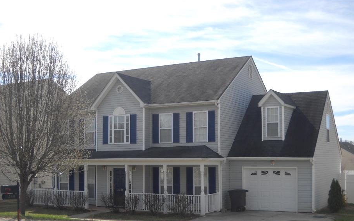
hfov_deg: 41.0
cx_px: 198
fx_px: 473
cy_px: 139
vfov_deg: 26.3
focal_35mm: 49
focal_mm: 6.72
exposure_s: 1/260
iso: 64
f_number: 5.5
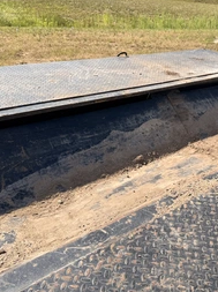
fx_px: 320
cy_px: 147
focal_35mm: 38
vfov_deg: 49.0
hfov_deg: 37.1
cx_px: 152
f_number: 1.78
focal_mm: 6.76
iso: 80
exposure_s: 1/2907
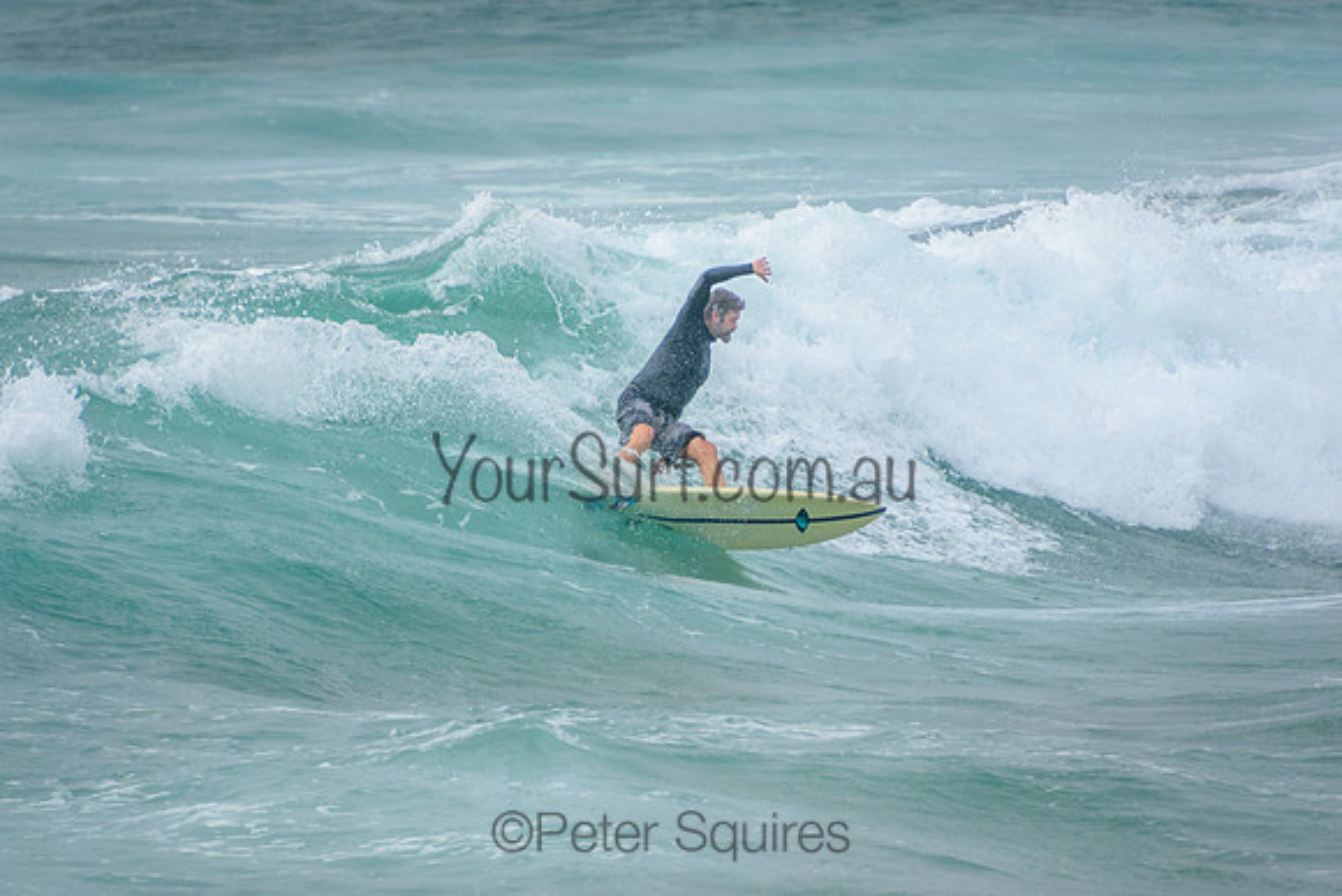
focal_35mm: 600
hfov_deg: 3.4
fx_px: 22371
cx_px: 671
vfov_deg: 2.3
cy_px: 448
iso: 400
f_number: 5.6
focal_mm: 400
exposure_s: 1/2000
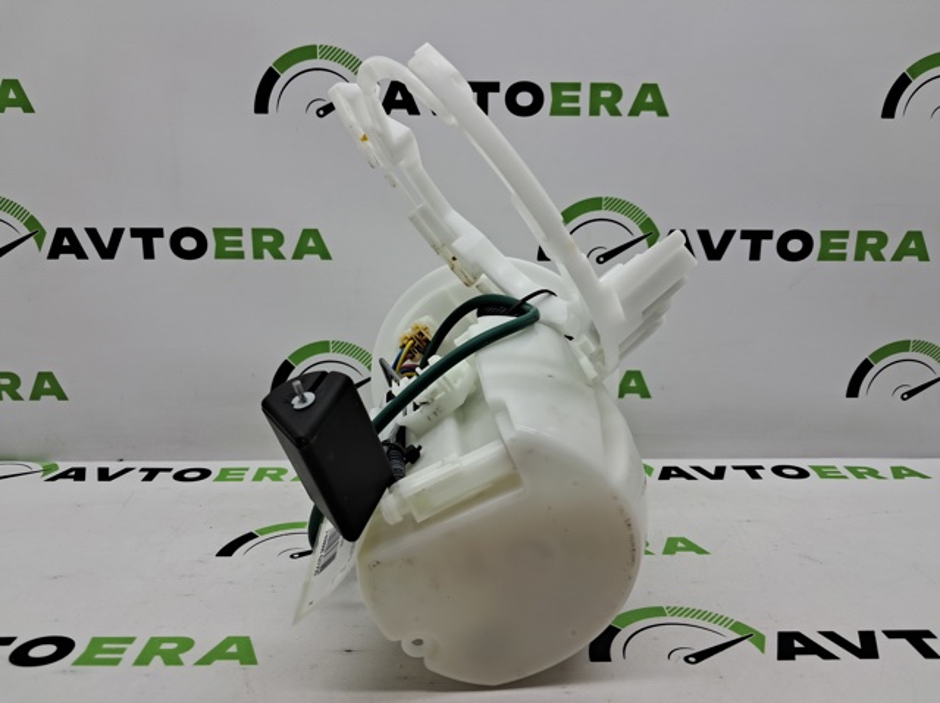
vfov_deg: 51.3
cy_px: 352
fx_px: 733
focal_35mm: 27
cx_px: 470
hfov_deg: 65.4
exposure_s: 1/100
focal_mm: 4
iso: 50
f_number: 1.8
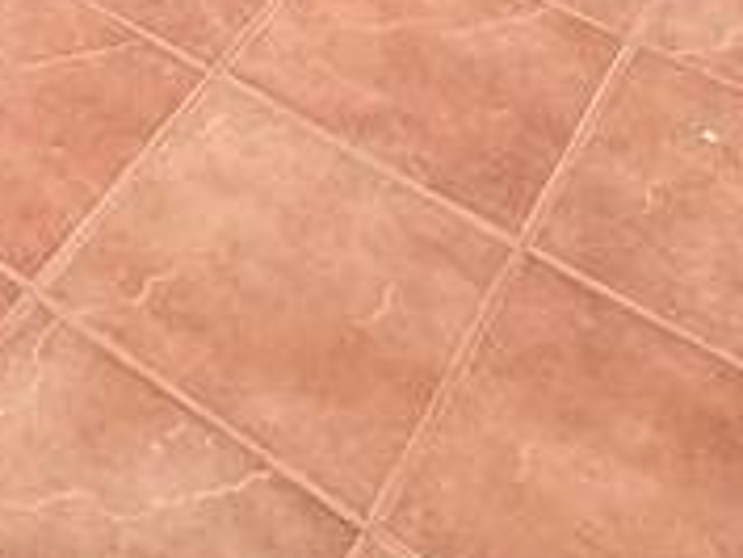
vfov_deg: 12.0
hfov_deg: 22.6
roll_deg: +1.5
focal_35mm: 81
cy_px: -994
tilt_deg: -9.8
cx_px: -97
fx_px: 1740
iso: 50
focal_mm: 2.22
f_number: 2.2
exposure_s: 1/3663
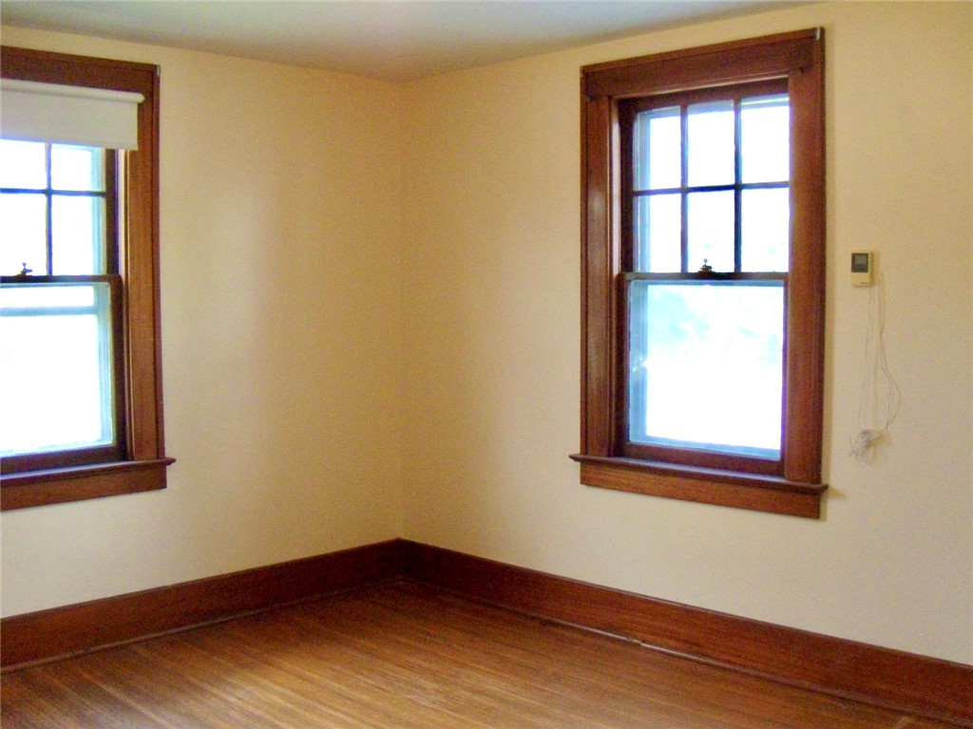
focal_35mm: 36
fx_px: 1012
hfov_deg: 51.4
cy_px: 364
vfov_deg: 39.7
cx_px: 486
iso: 250
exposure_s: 1/60
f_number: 3.6
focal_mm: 6.4
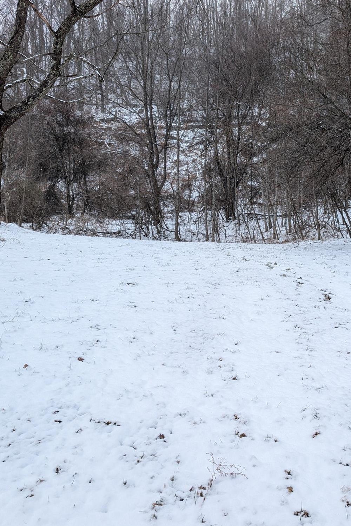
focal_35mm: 34
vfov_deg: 55.8
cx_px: 240
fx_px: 497
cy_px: 261
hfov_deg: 38.3
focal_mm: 6.9
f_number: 1.68
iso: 40
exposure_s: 1/1346
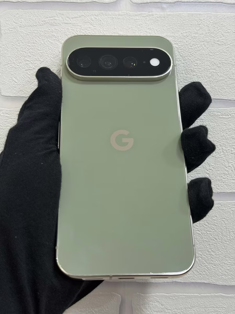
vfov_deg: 39.7
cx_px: 118
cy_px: 157
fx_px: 434
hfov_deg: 30.3
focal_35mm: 48
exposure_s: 1/50
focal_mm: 6.76
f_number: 1.78
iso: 50
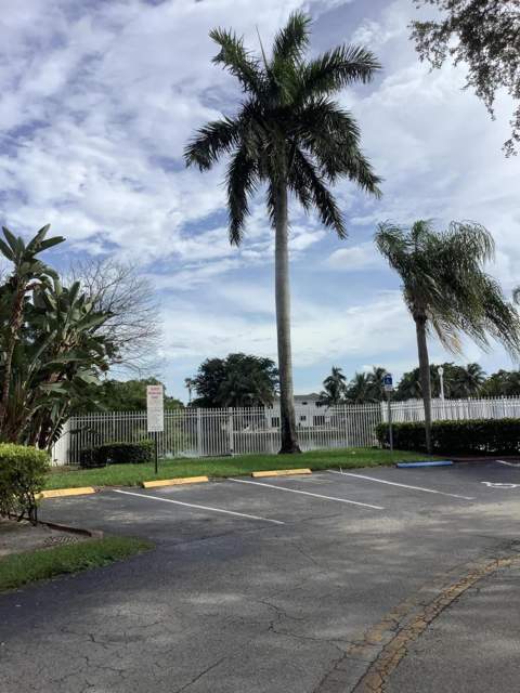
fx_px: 621
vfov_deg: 58.4
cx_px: 260
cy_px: 346
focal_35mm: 31
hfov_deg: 45.4
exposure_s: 1/1664
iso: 25
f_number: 2.4
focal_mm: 3.3
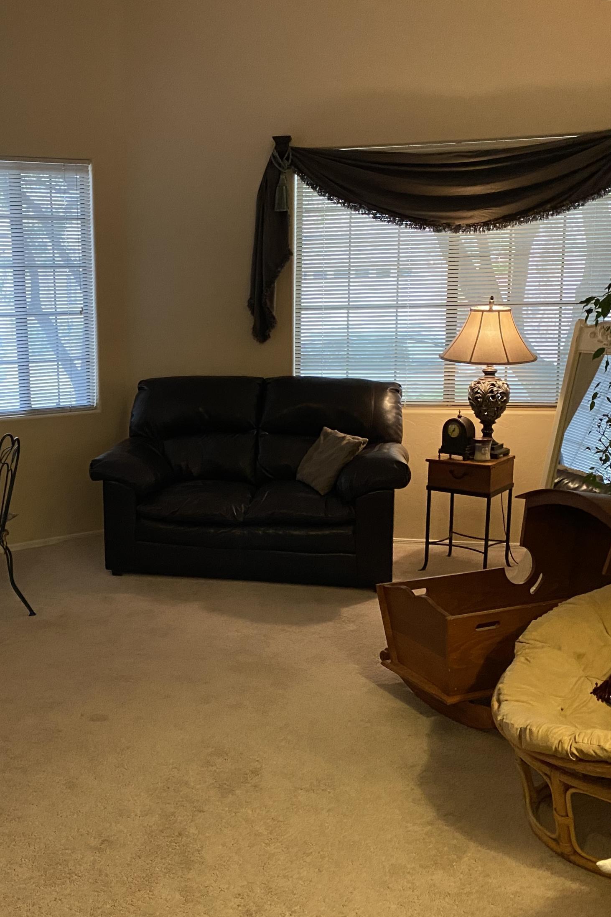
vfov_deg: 51.9
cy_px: 468
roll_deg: +1.3
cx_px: 152
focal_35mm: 37
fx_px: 942
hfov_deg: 35.1
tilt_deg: -12.3
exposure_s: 1/60
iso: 400
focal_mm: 4.25
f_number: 1.8
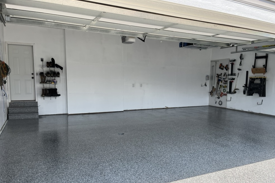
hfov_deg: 65.5
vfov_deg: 46.2
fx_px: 214
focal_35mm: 28
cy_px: 105
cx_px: 139
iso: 50
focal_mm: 5.1
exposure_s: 1/727
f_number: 1.6
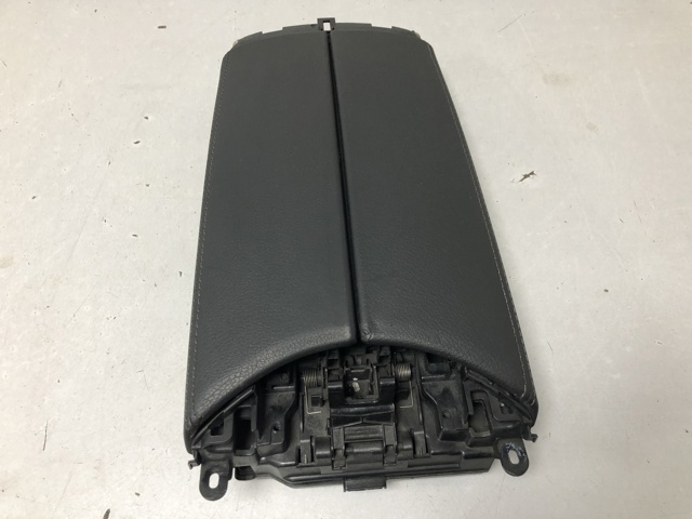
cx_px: 346
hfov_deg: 63.4
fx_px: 560
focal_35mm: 28
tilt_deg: -61.3
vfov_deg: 49.7
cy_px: 260
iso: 40
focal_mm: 4
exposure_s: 1/20
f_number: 1.8
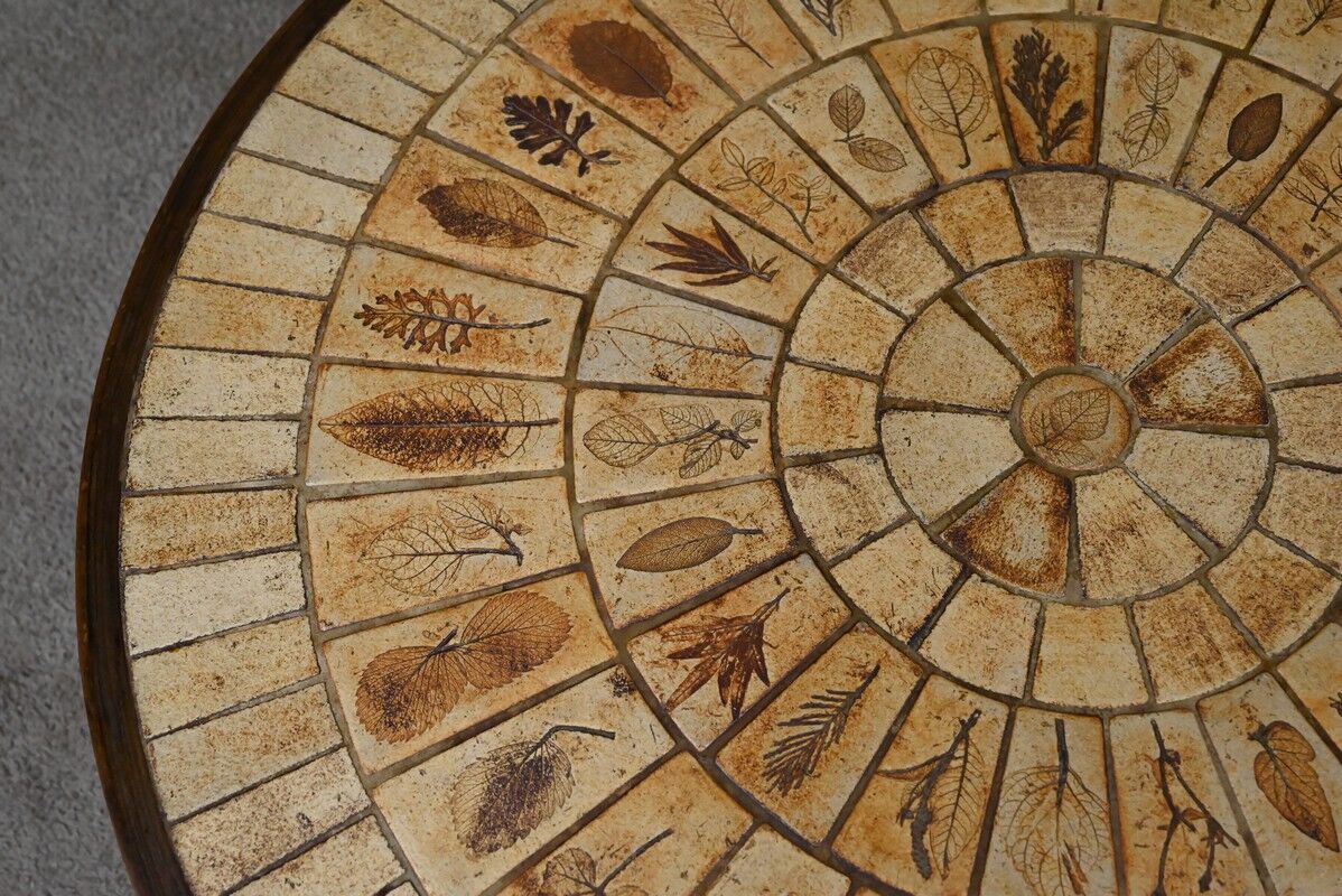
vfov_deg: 31.2
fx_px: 1604
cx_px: 671
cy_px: 448
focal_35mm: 43
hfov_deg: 45.4
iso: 5000
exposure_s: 1/200
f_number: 5.6
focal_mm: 43
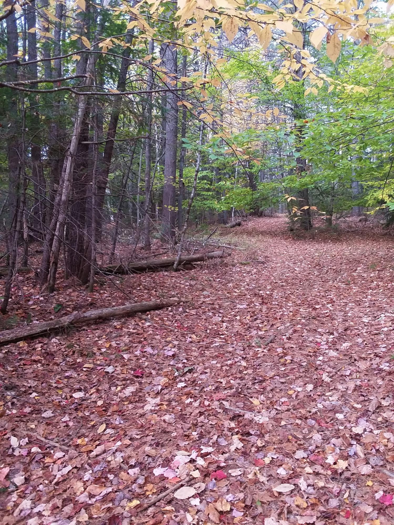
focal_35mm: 29
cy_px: 262
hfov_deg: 48.2
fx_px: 440
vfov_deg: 61.7
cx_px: 197
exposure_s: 1/60
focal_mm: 2.47
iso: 40
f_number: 1.9
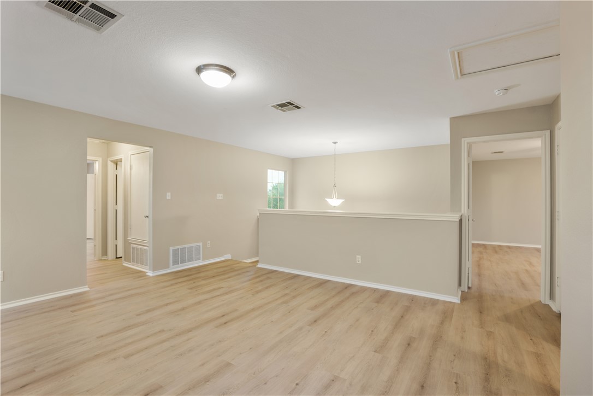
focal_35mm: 16
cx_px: 296
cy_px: 198
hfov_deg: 96.7
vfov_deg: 73.7
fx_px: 264
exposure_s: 2
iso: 100
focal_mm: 16
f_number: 8
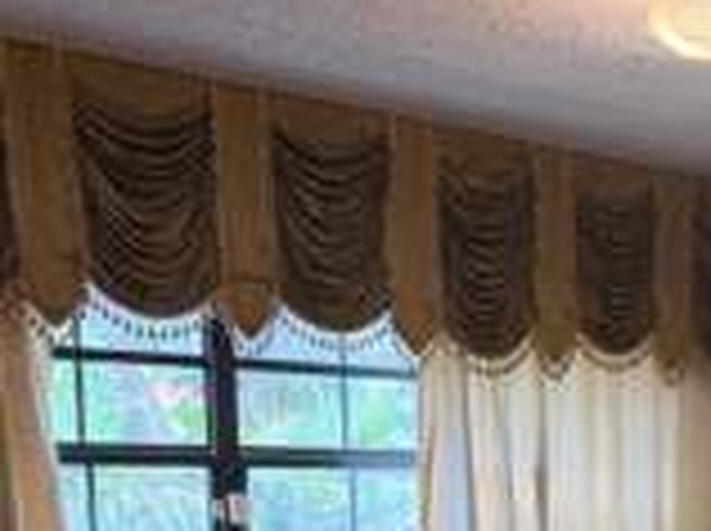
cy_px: 731
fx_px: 1497
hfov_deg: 24.8
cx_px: 792
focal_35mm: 73
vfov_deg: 18.4
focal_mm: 6.76
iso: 250
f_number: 1.78
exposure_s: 1/60
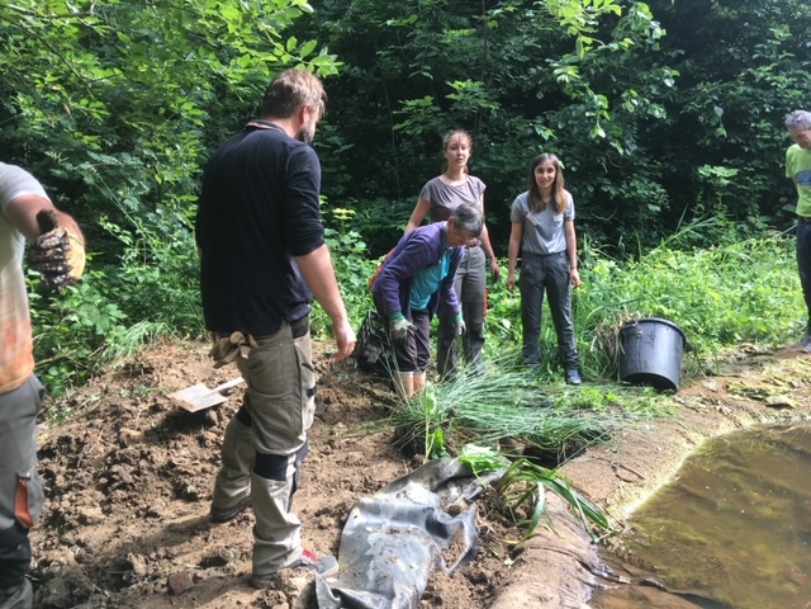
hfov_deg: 61.7
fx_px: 679
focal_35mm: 29
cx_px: 406
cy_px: 304
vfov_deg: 48.2
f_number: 2.2
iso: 25
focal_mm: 4.15
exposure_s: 1/153
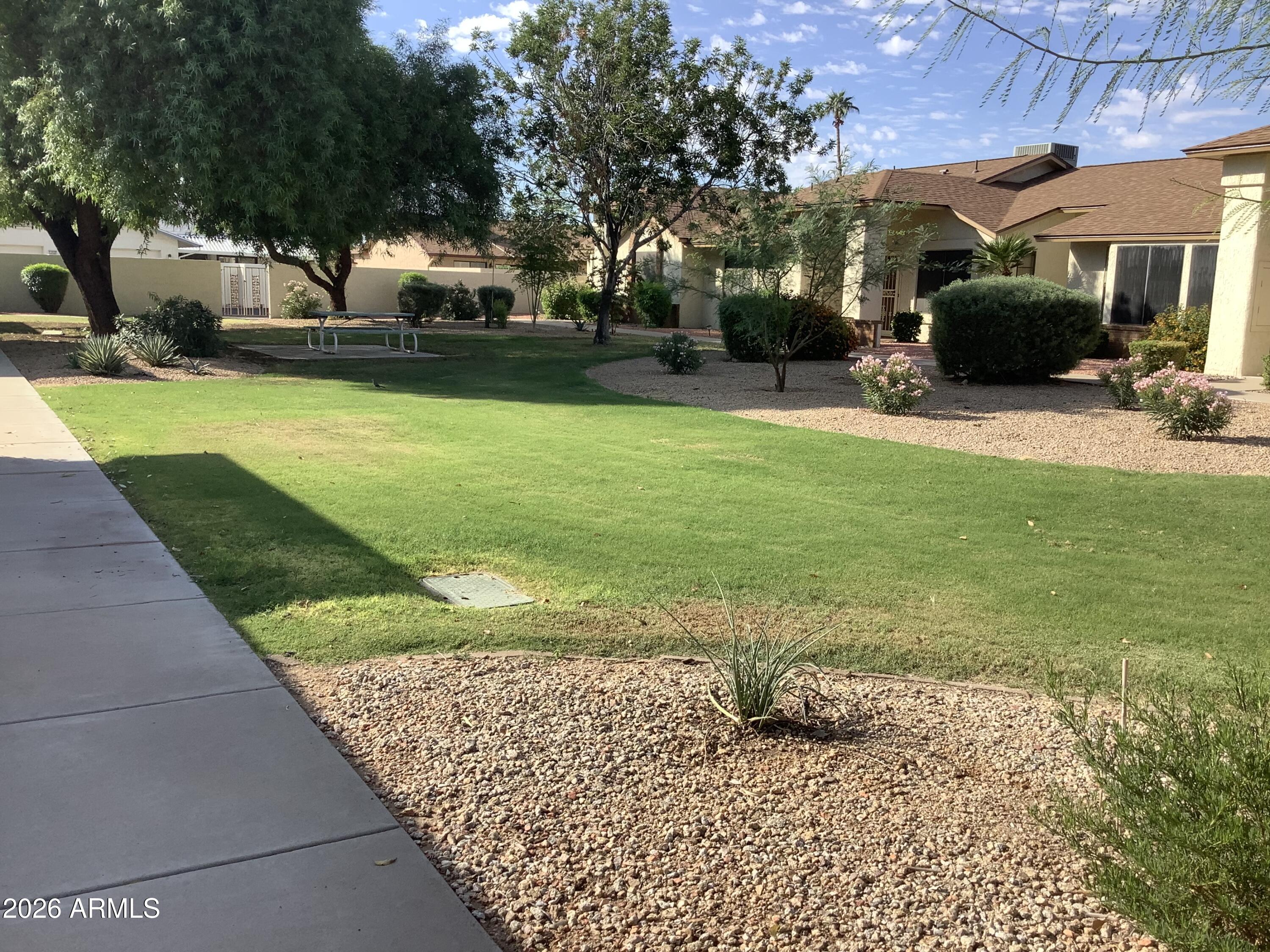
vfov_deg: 45.4
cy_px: 476
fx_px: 1137
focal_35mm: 31
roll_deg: -2.4
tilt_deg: -10.2
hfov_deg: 58.4
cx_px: 635
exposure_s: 1/747
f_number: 2.4
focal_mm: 3.3
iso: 25
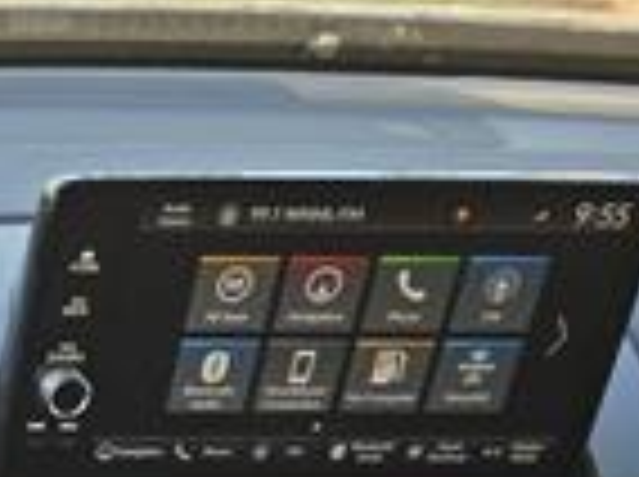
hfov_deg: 15.4
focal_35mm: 104
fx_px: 1917
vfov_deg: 12.7
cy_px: 900
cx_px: -621
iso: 64
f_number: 1.7
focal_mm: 6.3
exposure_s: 1/182
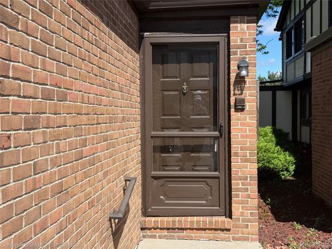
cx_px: 166
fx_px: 460
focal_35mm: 48
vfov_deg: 30.3
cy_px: 124
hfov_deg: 39.7
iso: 100
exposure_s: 1/6024
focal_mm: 6.76
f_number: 1.78
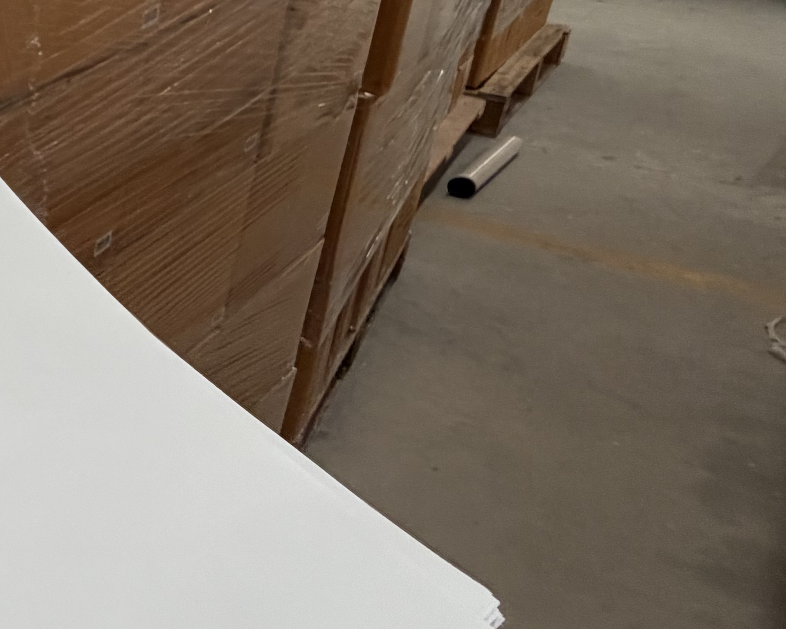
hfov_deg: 27.9
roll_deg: +3.6
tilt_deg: -18.3
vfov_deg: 33.7
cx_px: -408
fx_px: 1000
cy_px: 111
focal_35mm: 43
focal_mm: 2.22
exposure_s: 1/121
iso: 250
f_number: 2.2
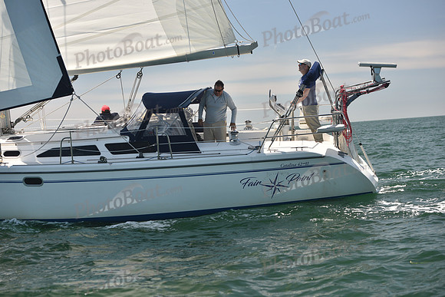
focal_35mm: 70
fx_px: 865
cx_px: 222
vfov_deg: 19.5
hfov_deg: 28.8
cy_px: 148
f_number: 4
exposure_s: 1/800
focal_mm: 70
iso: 250
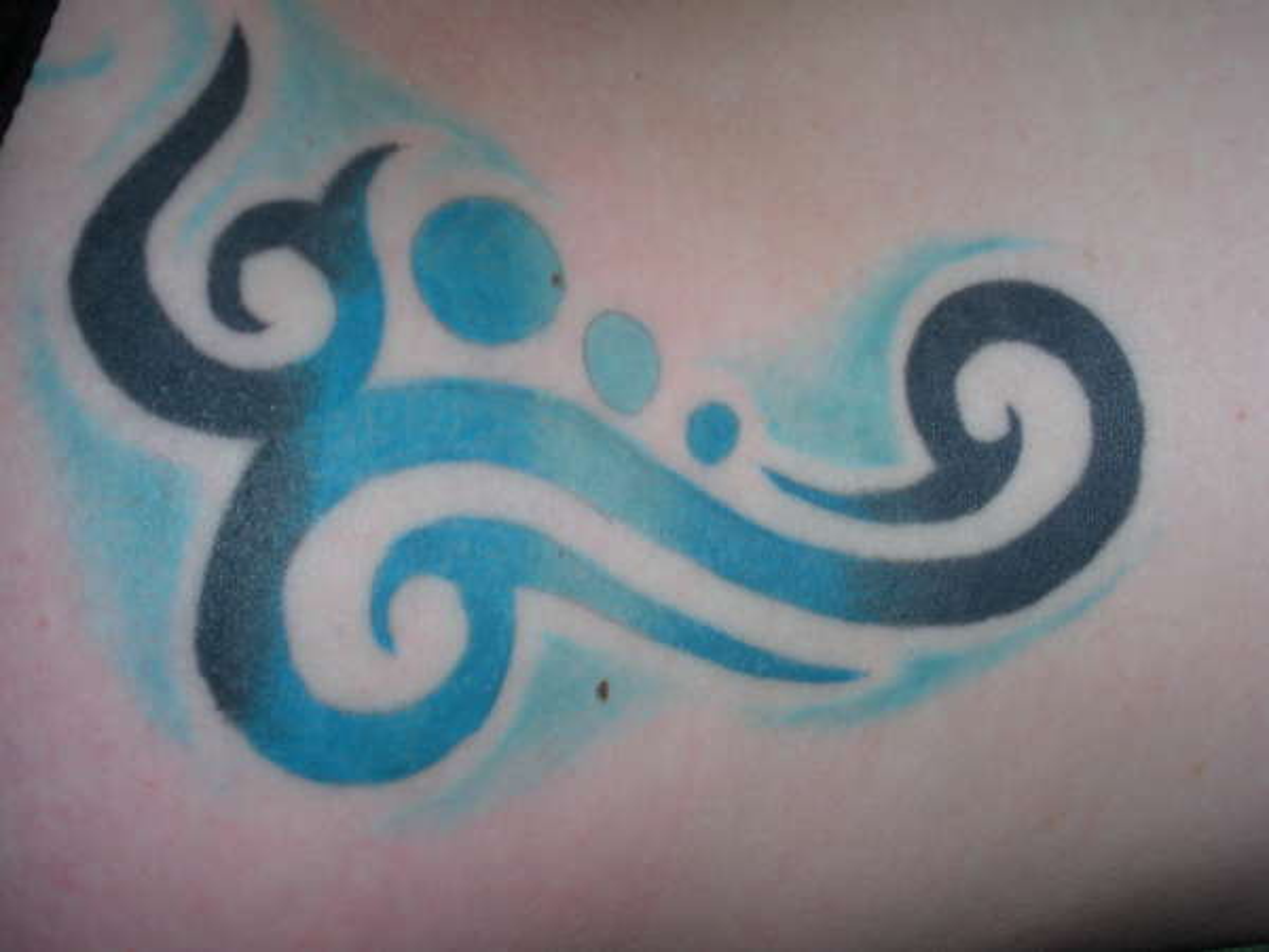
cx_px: 634
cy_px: 476
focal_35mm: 44
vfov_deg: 32.9
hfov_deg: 42.9
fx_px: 1613
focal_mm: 7.7
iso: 64
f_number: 4
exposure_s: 1/60
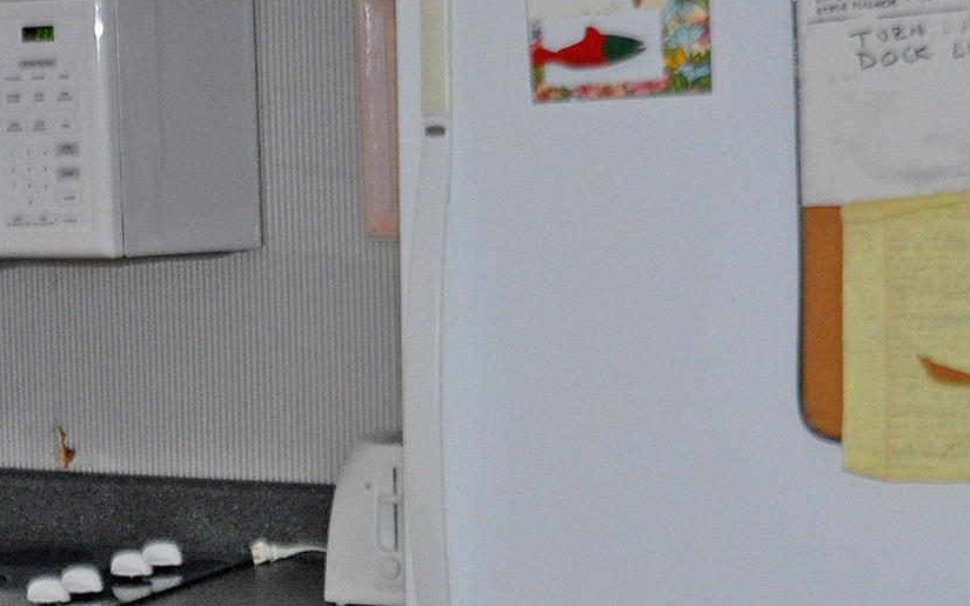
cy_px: 500
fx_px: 2643
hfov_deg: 20.7
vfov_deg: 13.0
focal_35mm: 100
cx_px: 294
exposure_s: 1/100
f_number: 3.5
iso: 800
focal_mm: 18
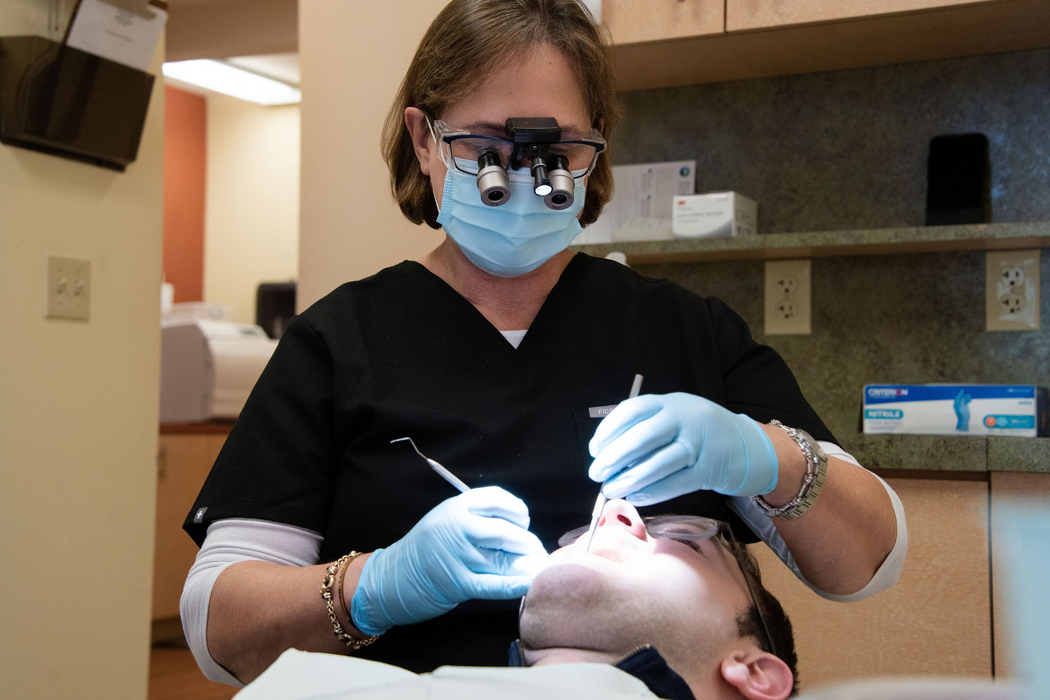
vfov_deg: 28.1
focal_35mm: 48
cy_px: 350
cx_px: 525
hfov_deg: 41.1
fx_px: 1400
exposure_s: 1/160
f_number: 5.6
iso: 2000
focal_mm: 48
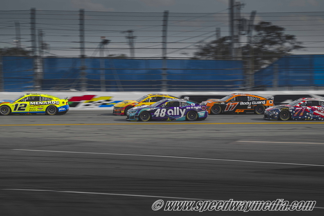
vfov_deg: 10.2
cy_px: 108
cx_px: 162
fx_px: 1215
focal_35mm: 135
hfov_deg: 15.2
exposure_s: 1/320
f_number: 7.1
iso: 100
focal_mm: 135
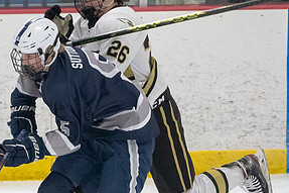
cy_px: 131
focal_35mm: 753
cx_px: 22
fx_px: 6041
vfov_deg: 1.8
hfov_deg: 2.7
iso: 12800
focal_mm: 200
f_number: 4.5
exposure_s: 1/1250
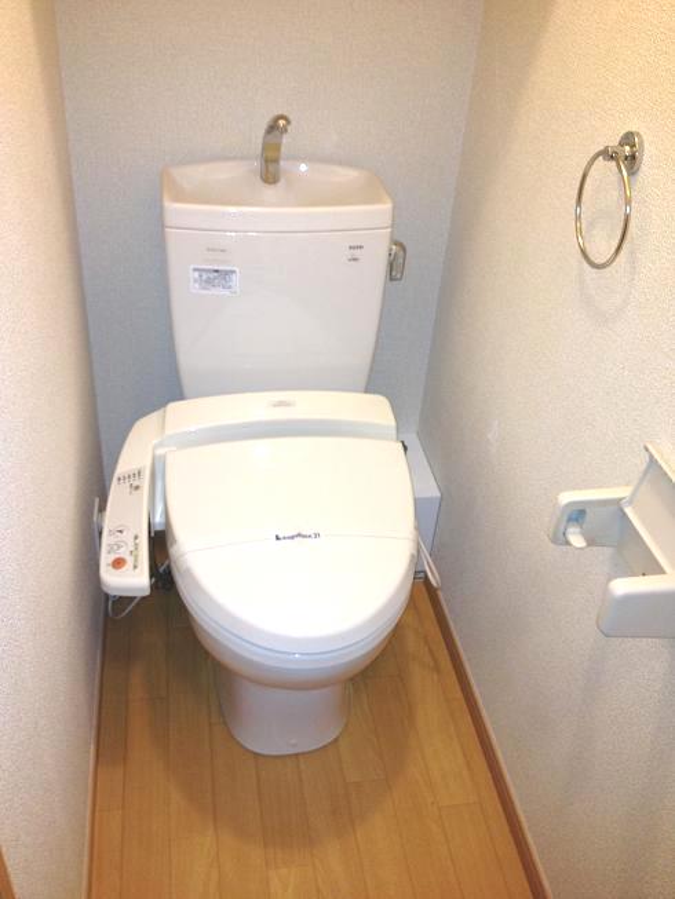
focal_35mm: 35
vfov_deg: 52.6
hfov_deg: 40.7
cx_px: 338
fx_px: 910
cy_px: 450
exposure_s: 1/20
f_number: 2.4
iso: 125
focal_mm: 4.28
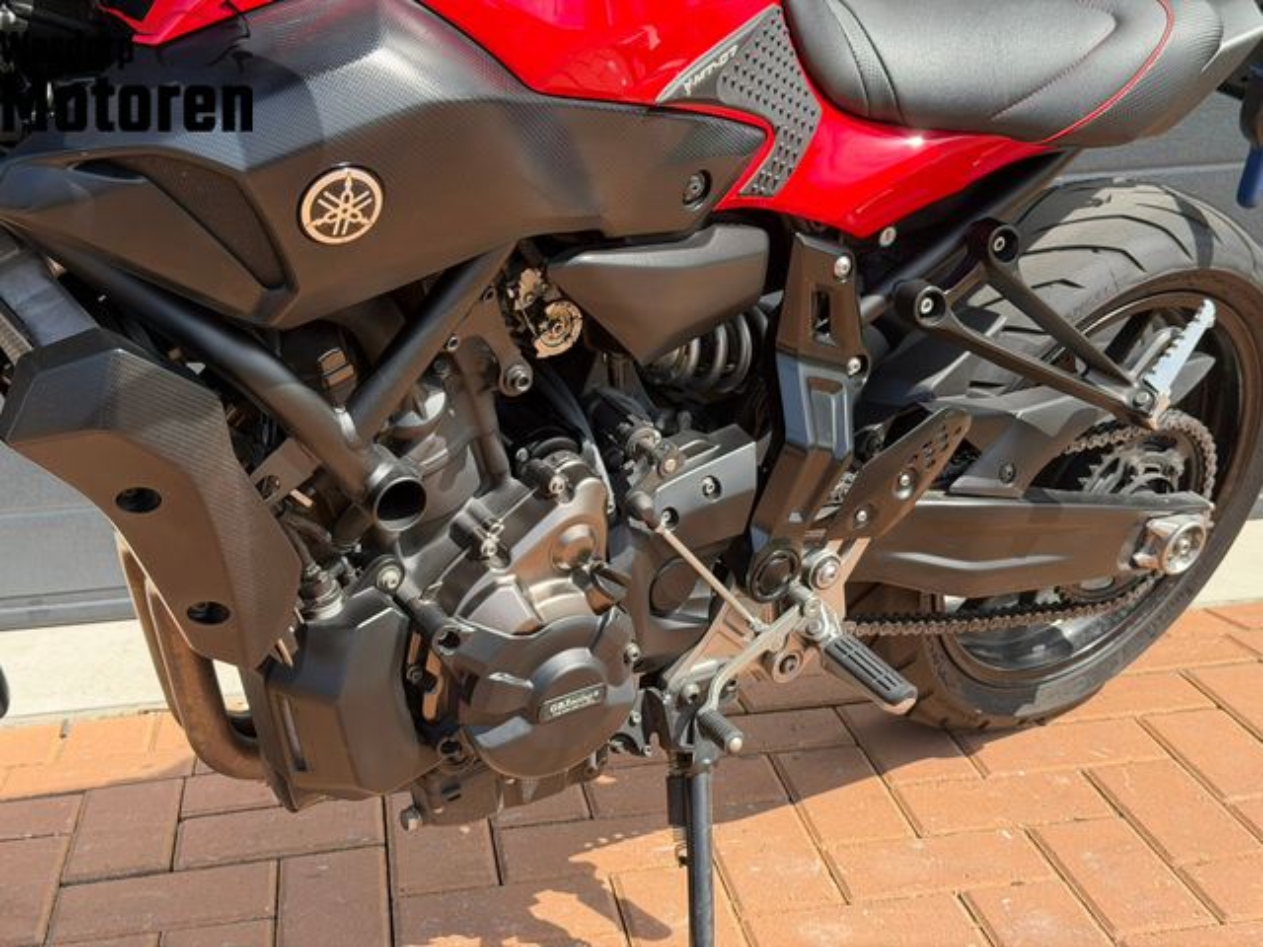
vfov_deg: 30.3
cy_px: 474
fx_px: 1751
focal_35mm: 48
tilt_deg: -15.7
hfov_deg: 39.7
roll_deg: +2.9
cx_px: 632
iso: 100
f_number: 1.78
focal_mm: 6.76
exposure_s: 1/1222
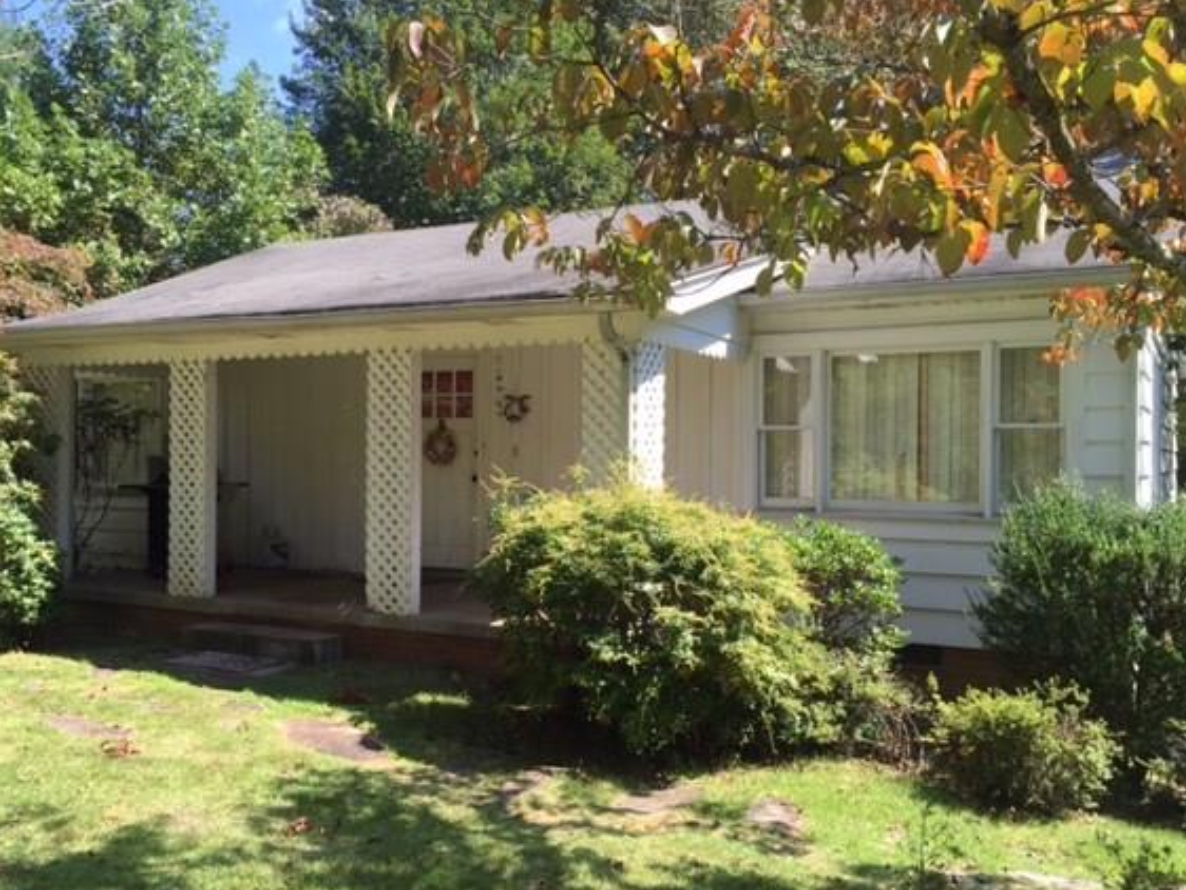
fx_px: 1131
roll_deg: -0.8
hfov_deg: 55.3
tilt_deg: -1.8
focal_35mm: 33
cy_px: 468
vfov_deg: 43.0
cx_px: 557
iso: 32
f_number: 2.2
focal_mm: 4.15
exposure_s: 1/618
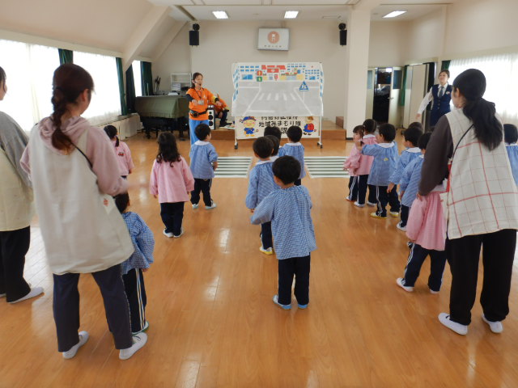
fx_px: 464
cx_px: 259
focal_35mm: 31
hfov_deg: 58.4
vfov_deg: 45.4
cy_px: 194
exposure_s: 1/30
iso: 125
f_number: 4.2
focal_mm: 5.6
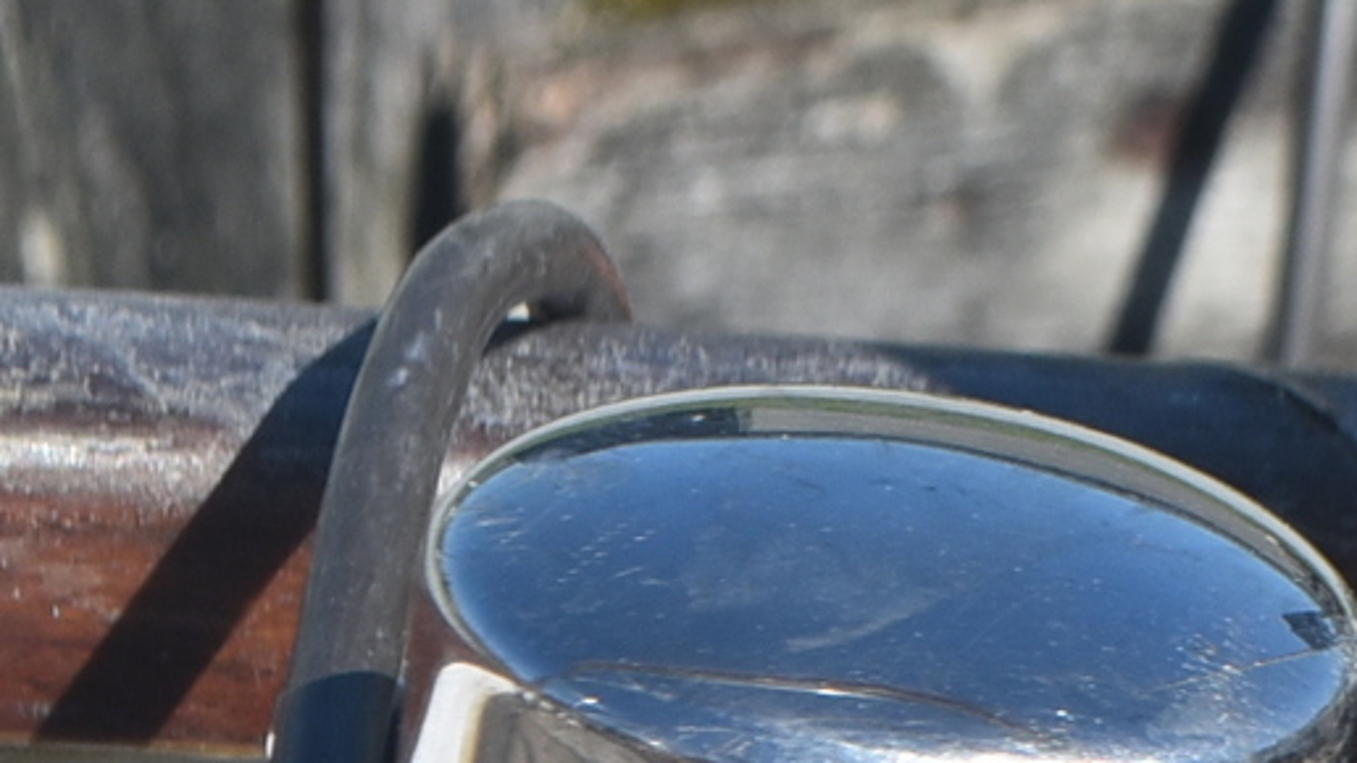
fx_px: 14246
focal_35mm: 396
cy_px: 1364
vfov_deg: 3.1
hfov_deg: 5.4
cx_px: 1986
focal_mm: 52
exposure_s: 1/400
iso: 200
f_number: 10
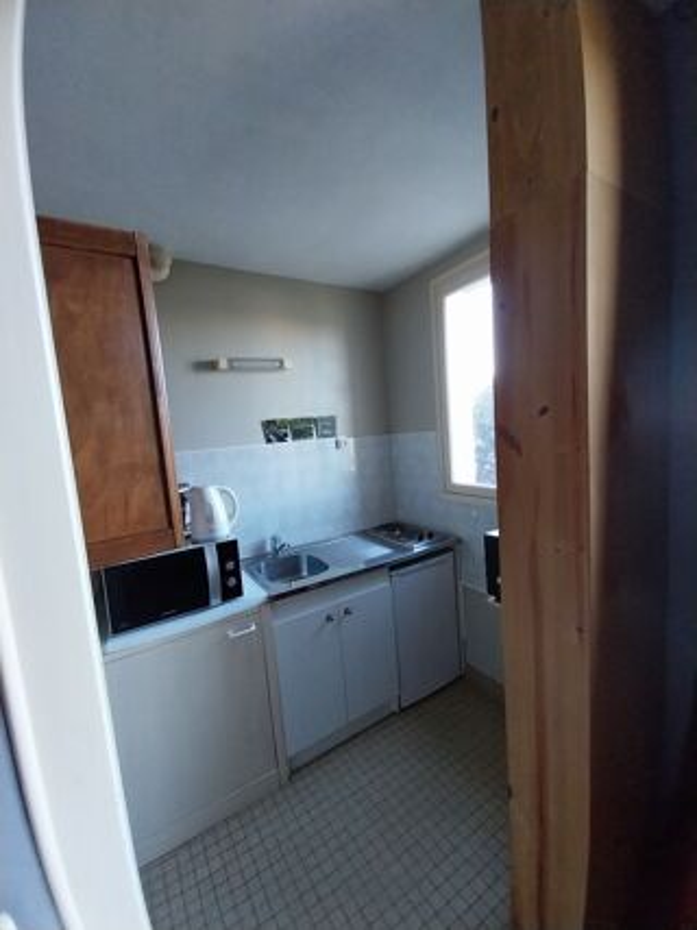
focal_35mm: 13
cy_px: 465
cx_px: 348
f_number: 2.2
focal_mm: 1.13
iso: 200
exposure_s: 1/50.1
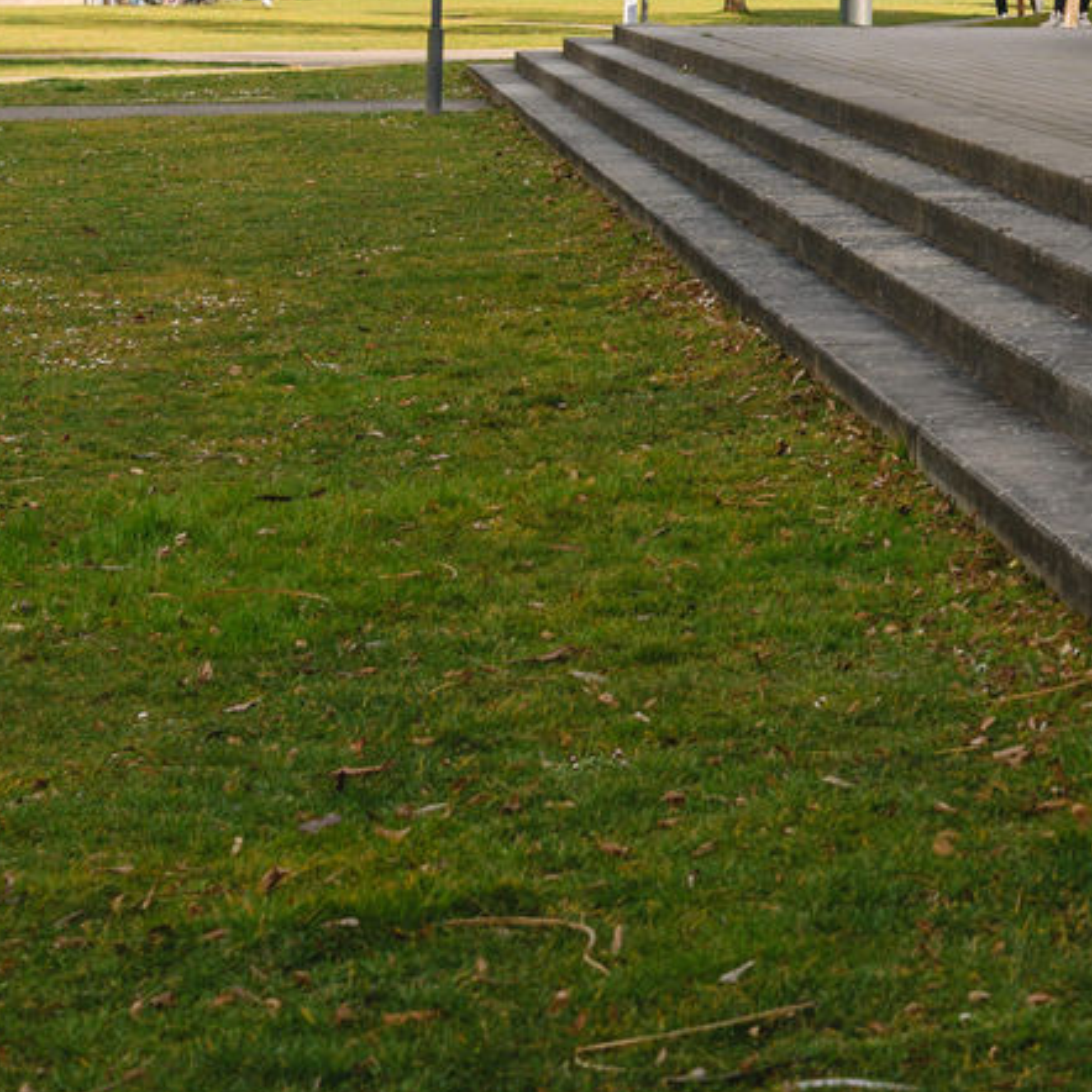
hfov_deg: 12.5
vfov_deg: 12.6
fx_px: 4747
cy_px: -474
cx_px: 1645
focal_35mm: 133
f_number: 4
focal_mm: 36
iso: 64
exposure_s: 1/320
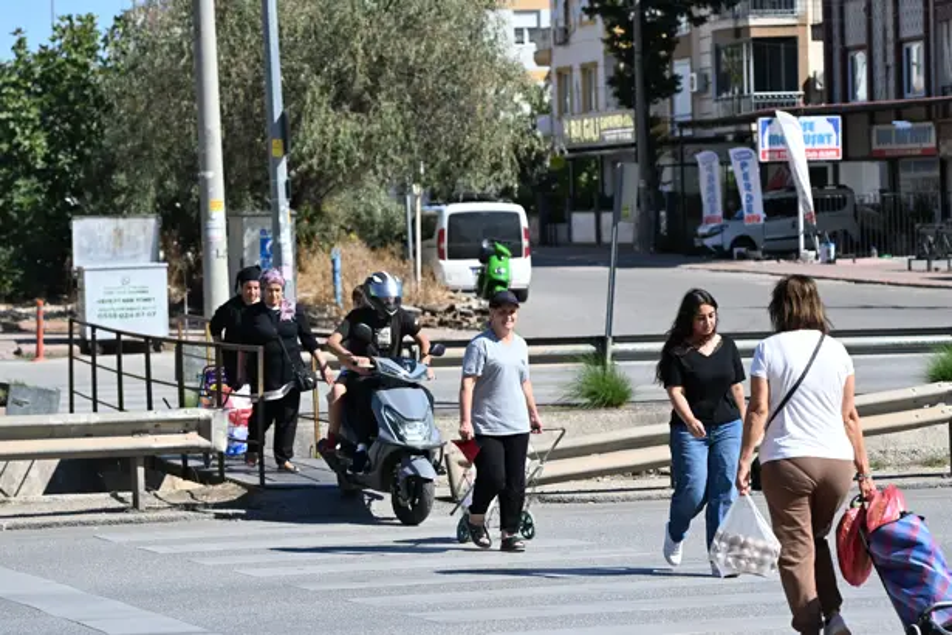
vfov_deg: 11.6
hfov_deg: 17.3
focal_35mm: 118
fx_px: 3133
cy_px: 318
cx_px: 476
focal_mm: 79
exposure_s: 1/2500
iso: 250
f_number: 4
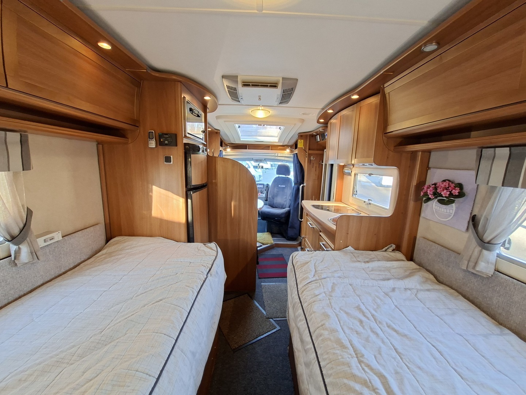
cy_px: 198
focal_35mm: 13
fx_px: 198
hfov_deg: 106.2
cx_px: 263
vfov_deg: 89.9
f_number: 2.2
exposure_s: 1/24
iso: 200
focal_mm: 1.74
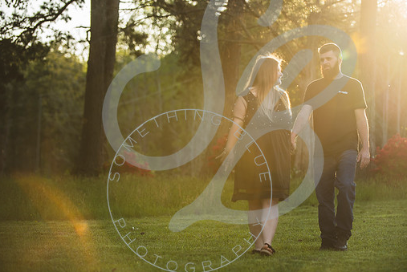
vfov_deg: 12.3
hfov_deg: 18.2
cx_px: 230
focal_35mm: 112
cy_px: 124
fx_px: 1267
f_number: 2.8
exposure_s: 1/320
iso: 100
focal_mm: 98
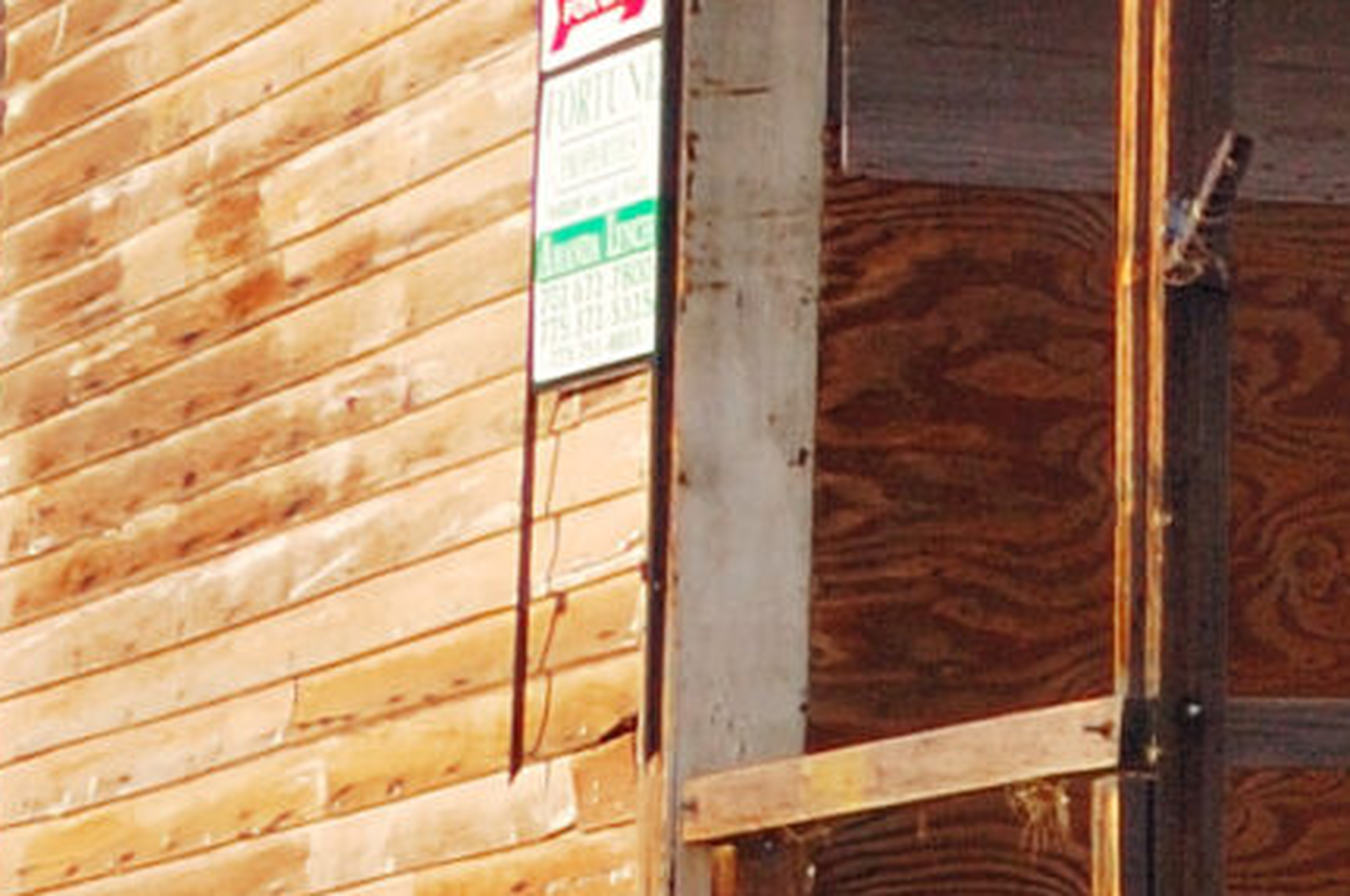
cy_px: 110
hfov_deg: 8.3
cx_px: 3893
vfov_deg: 6.4
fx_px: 8013
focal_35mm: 214
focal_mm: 24
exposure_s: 1/40
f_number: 11
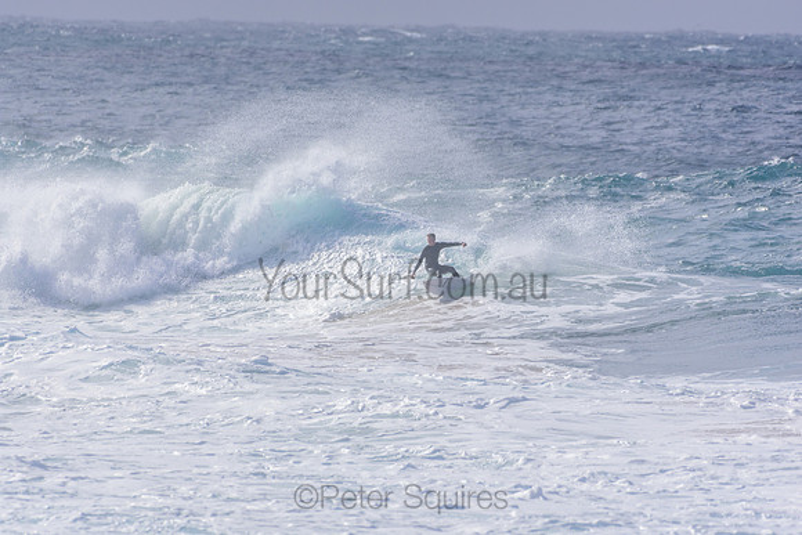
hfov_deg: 2.7
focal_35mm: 750
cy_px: 268
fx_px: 16711
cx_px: 401
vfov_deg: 1.8
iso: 160
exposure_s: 1/2000
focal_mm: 500
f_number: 5.6
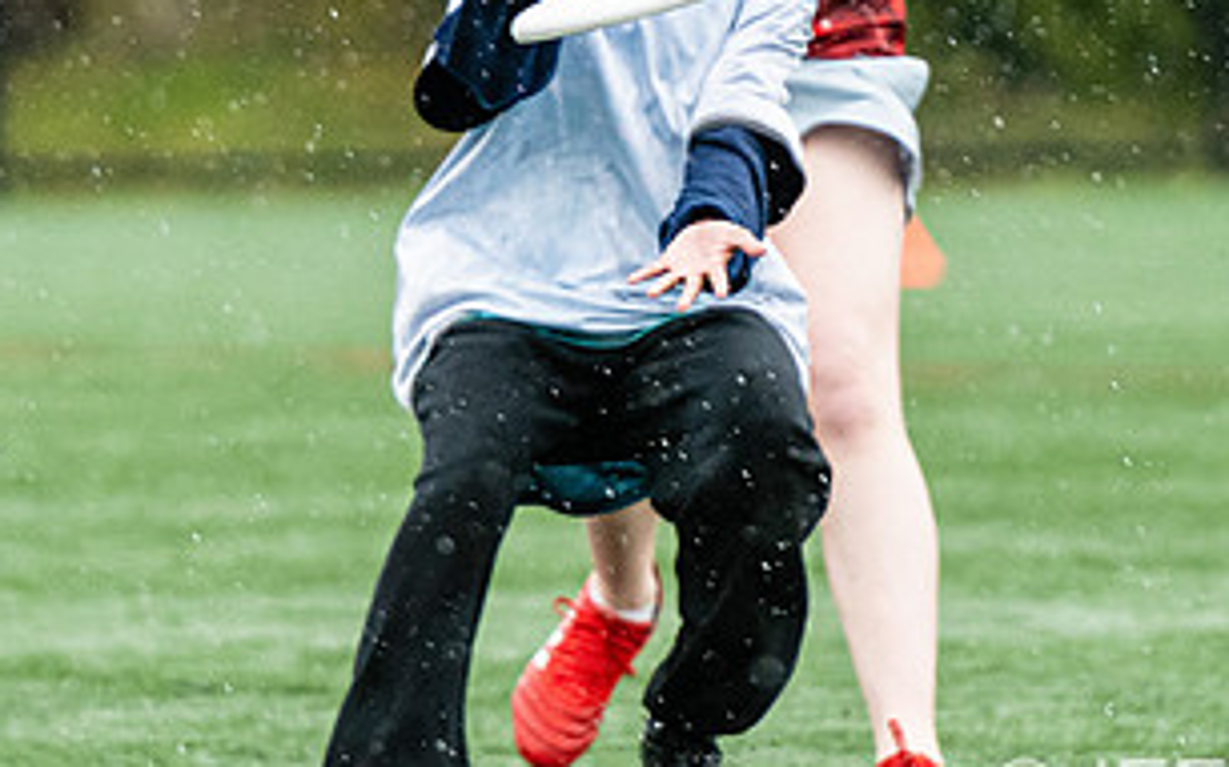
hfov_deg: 2.6
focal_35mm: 798
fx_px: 26719
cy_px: 17
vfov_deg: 1.6
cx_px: 494
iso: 1400
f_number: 3.2
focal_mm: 200
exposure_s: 1/1000
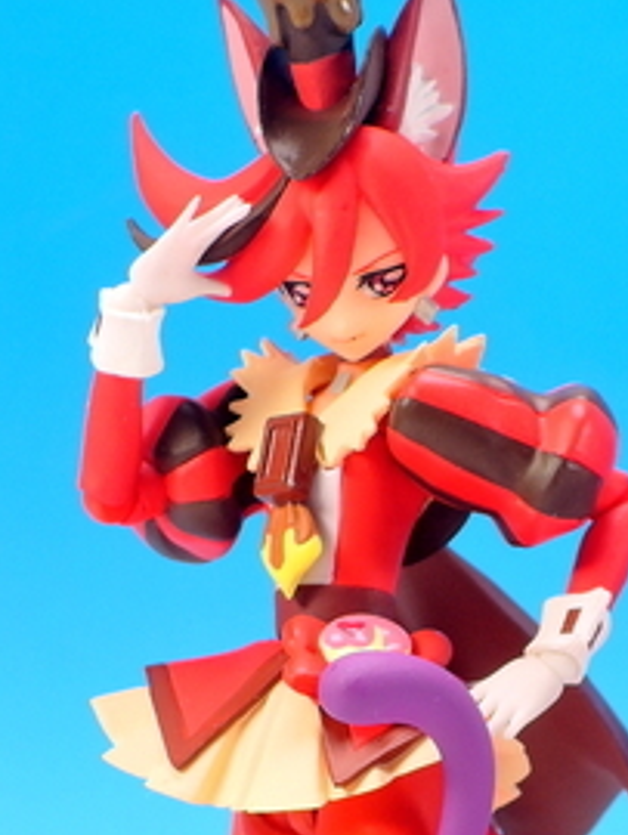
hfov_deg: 7.0
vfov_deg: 9.3
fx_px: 5096
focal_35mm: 211
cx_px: 631
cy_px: 835
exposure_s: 1
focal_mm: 20.2
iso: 80
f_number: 6.3
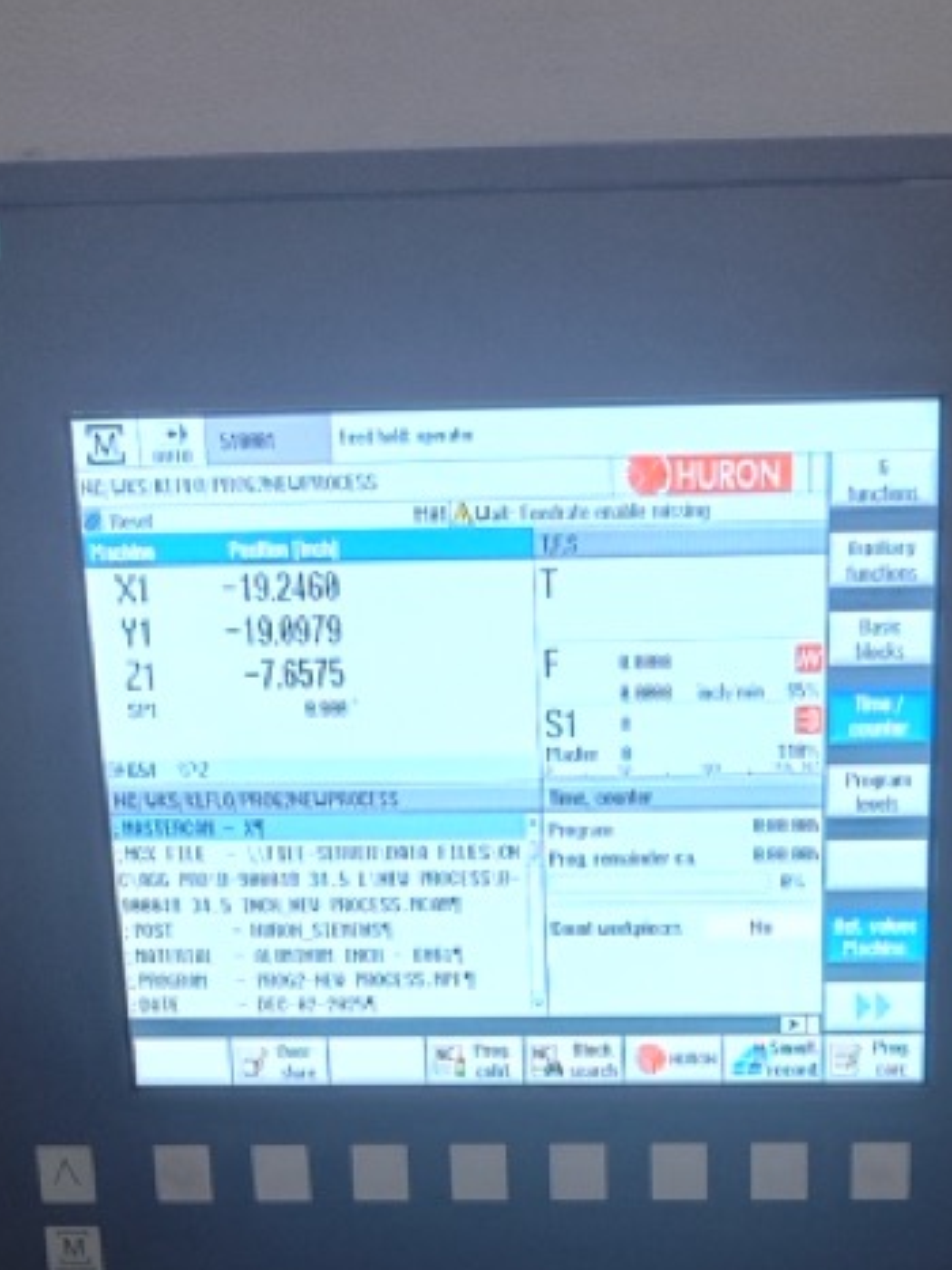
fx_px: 2311
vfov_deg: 25.9
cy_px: 1686
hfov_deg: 23.1
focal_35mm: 63
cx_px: 696
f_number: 1.8
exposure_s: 1/120
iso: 775
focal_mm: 5.56
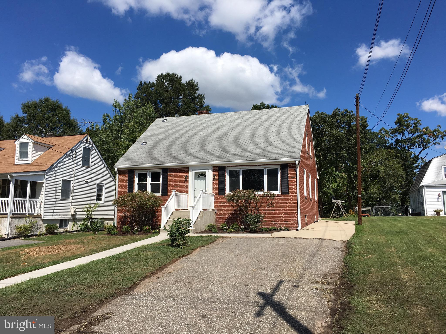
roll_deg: -0.2
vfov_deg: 48.2
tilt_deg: +9.8
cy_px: 167
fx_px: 374
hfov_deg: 61.7
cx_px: 223
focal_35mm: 29
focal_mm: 4.15
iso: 25
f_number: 2.2
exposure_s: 1/2481
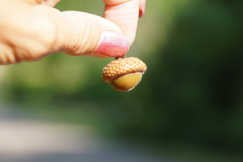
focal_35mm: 180
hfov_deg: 11.4
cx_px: 122
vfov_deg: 7.6
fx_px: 1215
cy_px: 81
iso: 400
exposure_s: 1/200
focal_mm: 120
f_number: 5.6
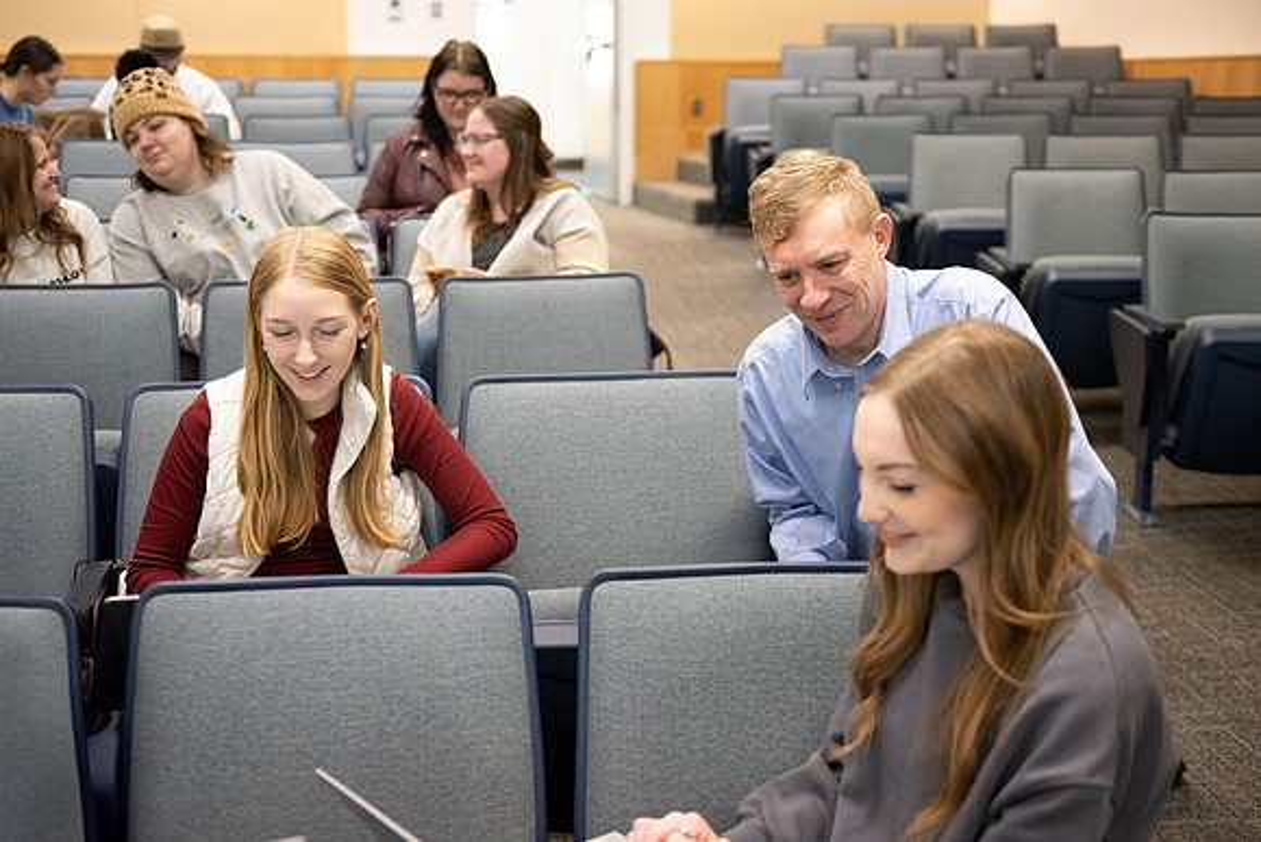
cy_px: 421
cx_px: 630
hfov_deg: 43.6
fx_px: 1577
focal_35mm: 45
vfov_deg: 29.9
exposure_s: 1/200
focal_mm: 45
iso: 3200
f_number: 2.8
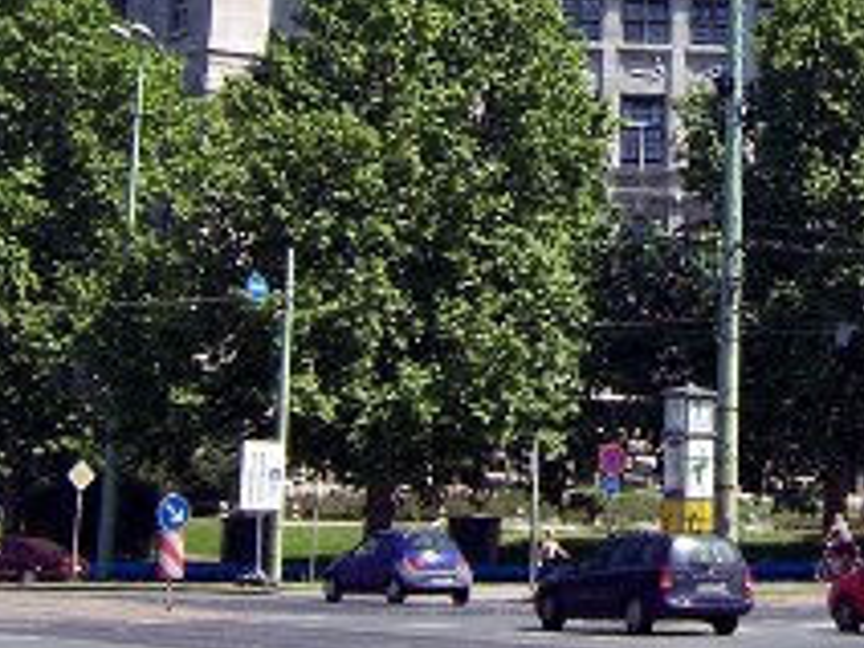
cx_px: 752
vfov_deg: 11.8
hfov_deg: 15.9
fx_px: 3070
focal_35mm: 123
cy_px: -134
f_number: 4
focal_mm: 8.2
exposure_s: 1/500
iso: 80
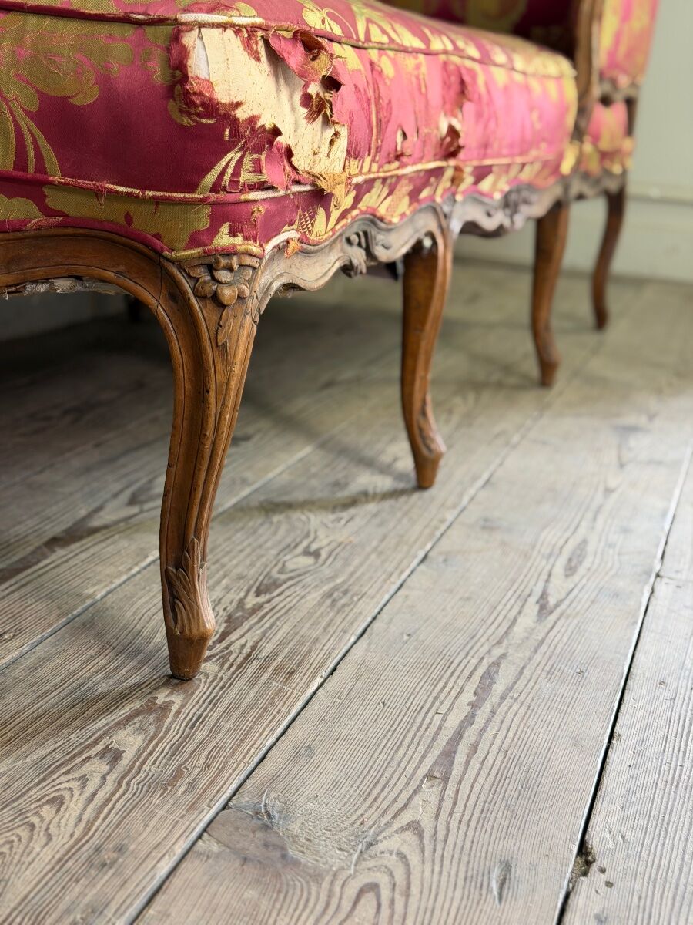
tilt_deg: -16.3
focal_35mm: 48
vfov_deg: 39.7
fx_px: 1281
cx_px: 346
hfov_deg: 30.3
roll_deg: -5.2
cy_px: 462
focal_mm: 6.76
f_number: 1.78
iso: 125
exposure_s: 1/50
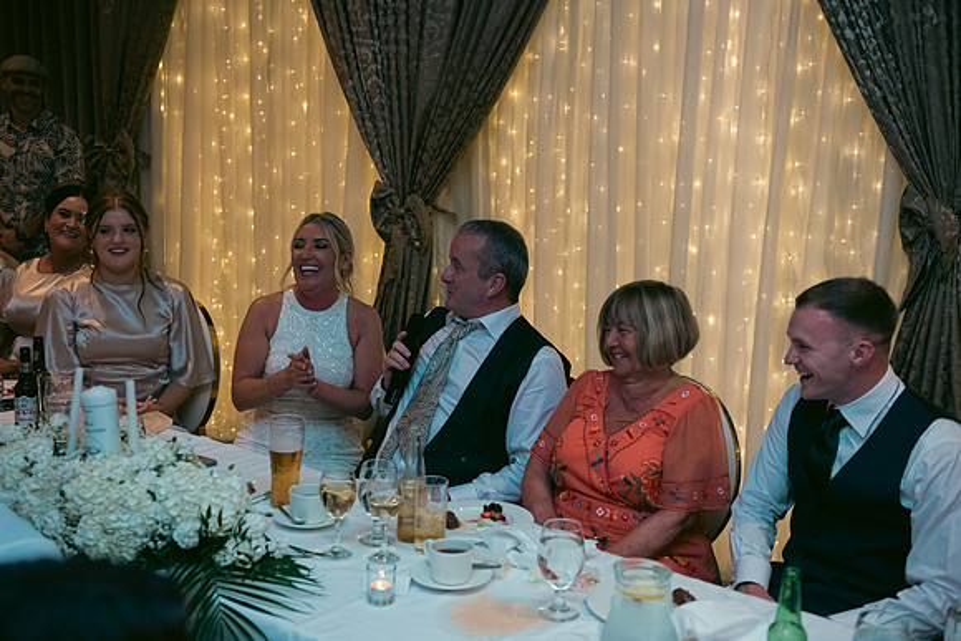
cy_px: 320
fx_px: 1201
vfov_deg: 29.9
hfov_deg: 43.6
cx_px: 480
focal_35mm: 45
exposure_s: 1/160
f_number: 3.5
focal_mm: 45
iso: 800
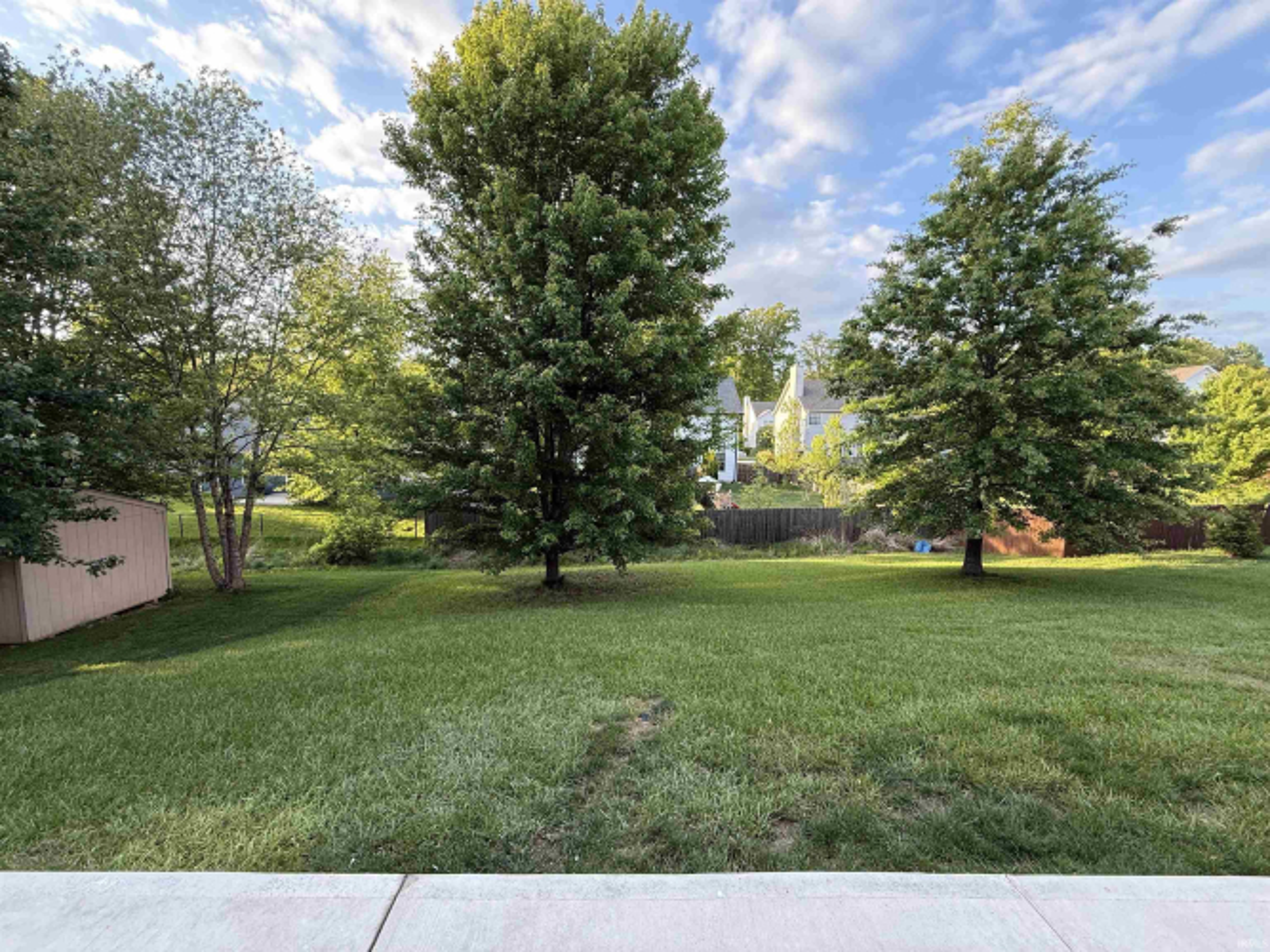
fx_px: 514
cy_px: 476
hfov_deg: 102.1
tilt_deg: -5.0
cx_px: 635
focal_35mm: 14
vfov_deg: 85.7
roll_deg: -1.2
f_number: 2.2
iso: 64
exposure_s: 1/99
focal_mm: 2.22
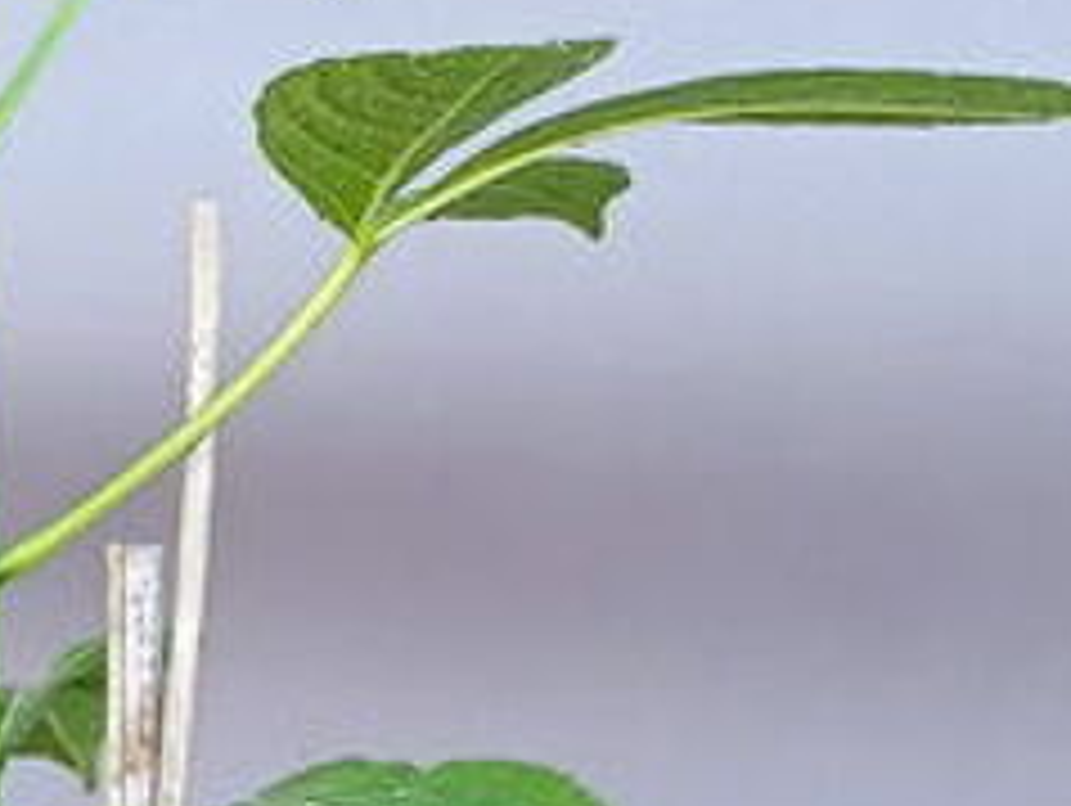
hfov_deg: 13.8
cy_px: 880
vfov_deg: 10.5
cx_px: -36
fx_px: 4336
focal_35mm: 140
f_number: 1.8
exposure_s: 1/100
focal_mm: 4.65
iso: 80
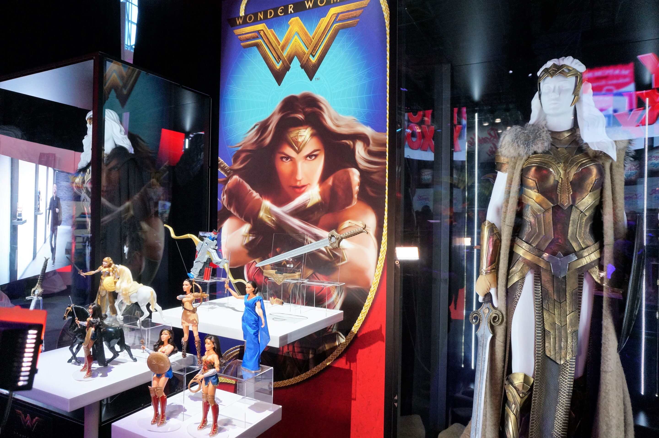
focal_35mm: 24
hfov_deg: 73.8
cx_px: 330
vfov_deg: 53.0
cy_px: 219
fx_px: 439
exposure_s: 1/160
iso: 800
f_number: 4
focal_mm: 16
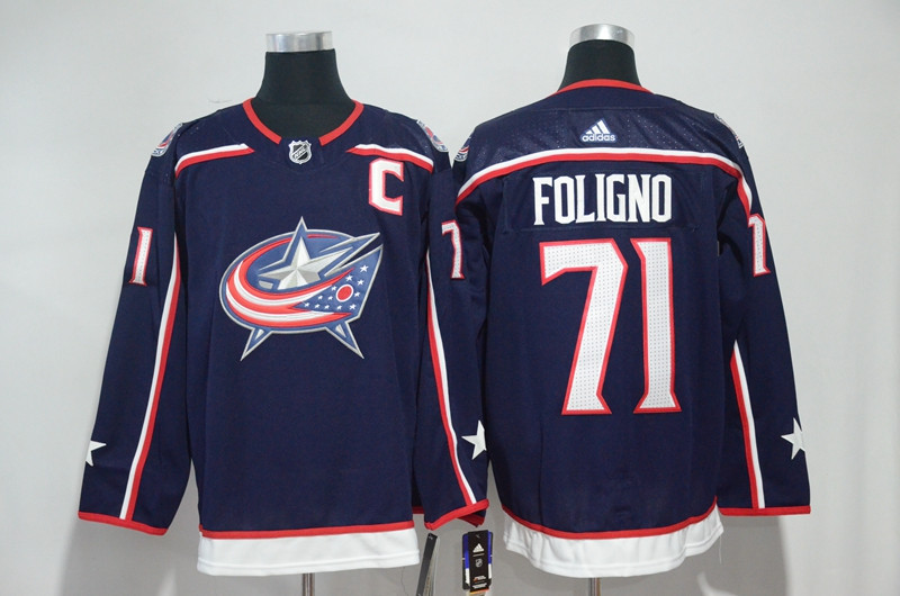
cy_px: 298
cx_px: 450
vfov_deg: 23.7
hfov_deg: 35.1
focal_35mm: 57
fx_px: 1422
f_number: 5
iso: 4000
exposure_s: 1/30
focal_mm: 38
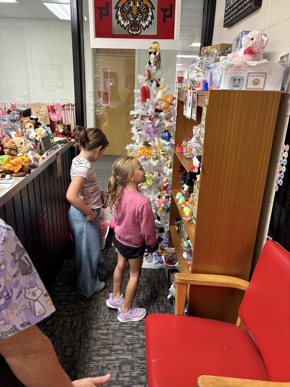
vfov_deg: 67.3
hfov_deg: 53.1
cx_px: 145
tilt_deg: -17.0
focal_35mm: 26
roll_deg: +0.2
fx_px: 290
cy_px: 194
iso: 400
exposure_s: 1/60
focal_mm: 5.96
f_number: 1.6
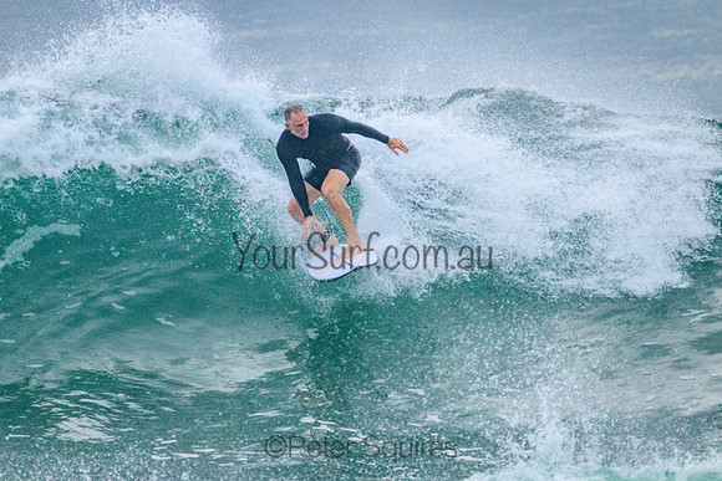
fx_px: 22059
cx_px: 392
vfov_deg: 1.3
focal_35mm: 1100
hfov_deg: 1.9
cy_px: 200
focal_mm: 800
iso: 4000
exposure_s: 1/2000
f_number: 11
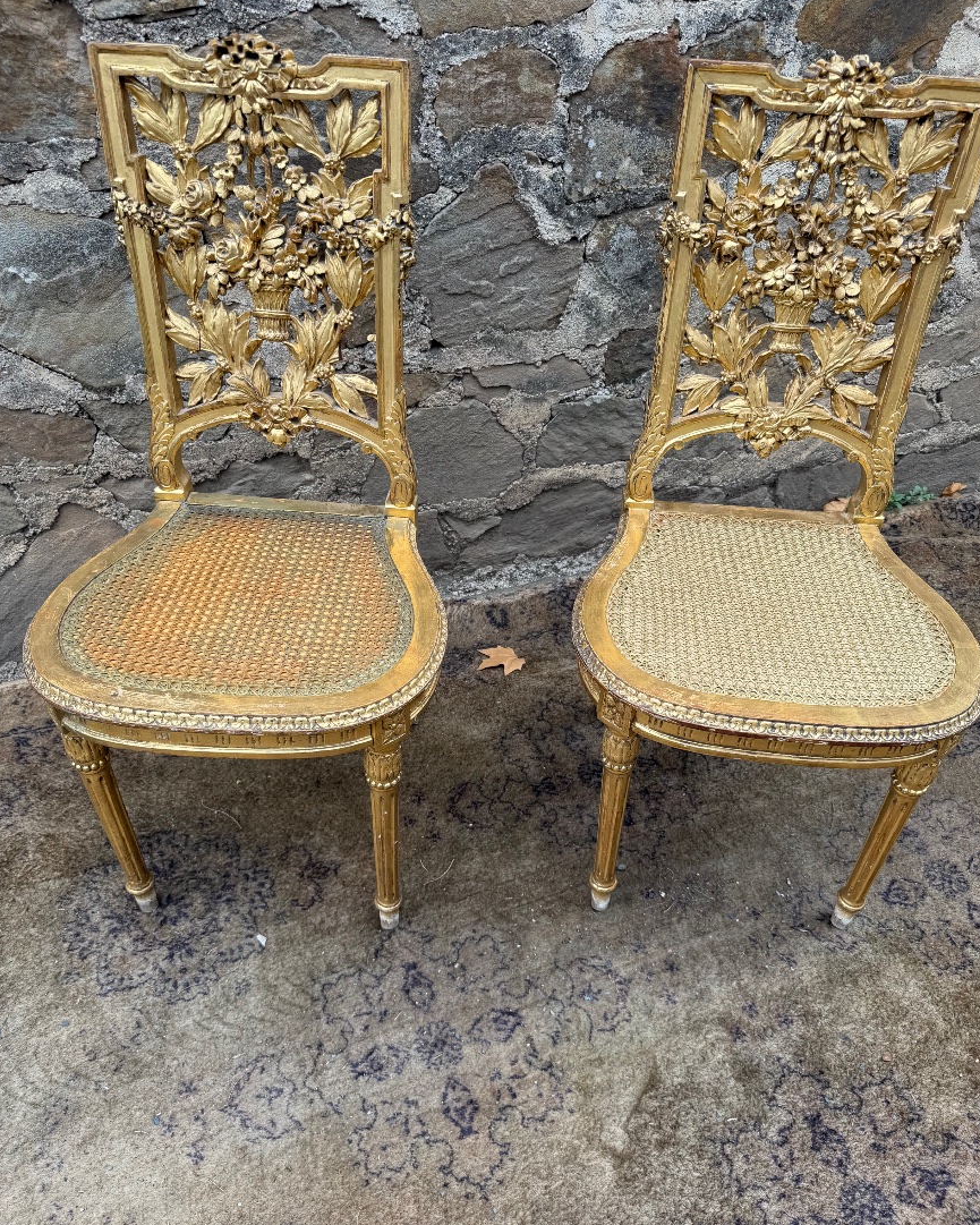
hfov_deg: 54.9
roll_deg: -1.9
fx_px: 943
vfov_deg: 66.0
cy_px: 623
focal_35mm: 26
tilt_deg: -39.6
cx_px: 505
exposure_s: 1/507
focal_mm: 6.76
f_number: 1.78
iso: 80
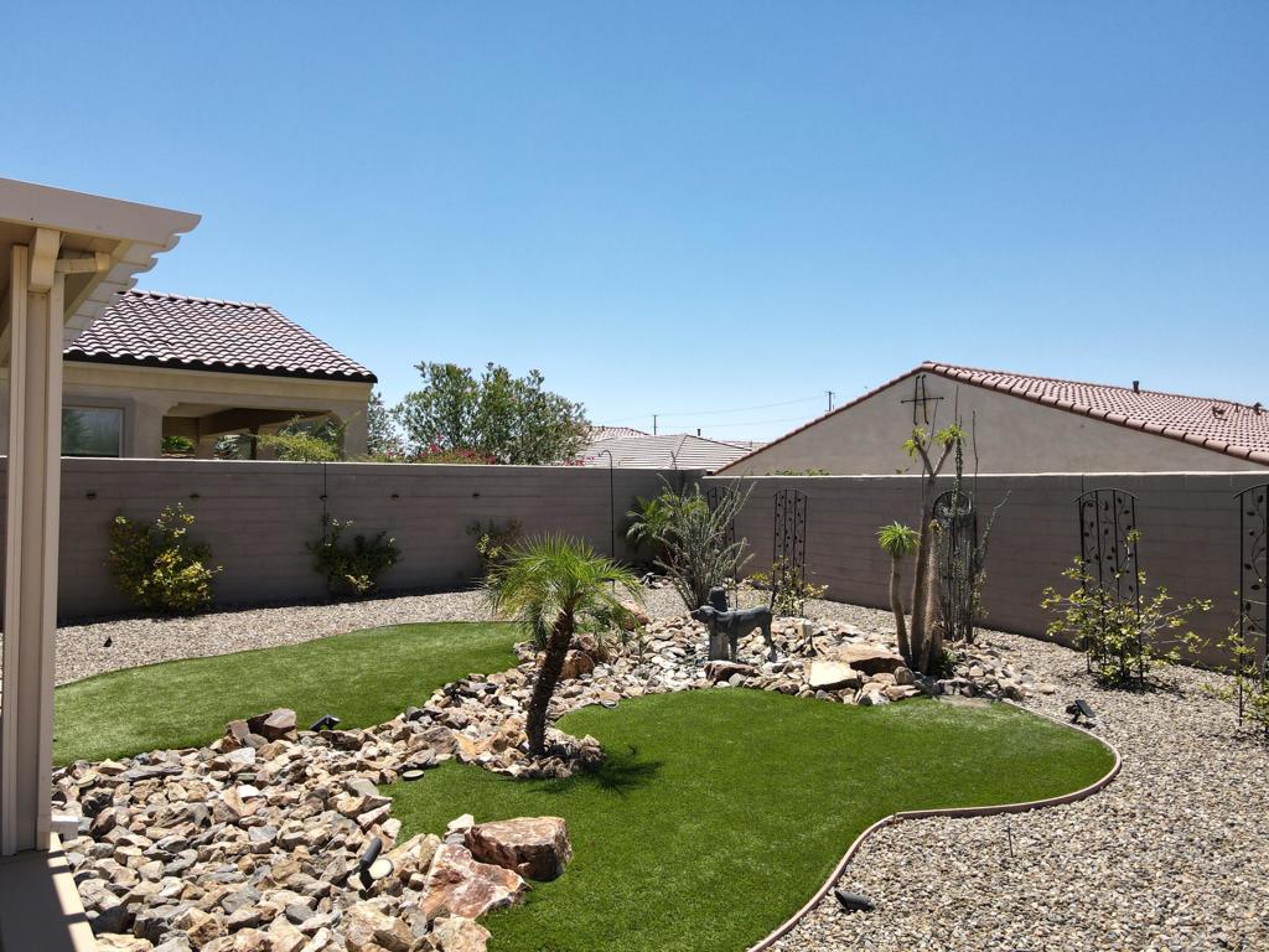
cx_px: 634
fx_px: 880
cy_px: 476
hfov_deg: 71.6
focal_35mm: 24
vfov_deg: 56.8
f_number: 2.8
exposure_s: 1/725
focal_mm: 4.5
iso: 100
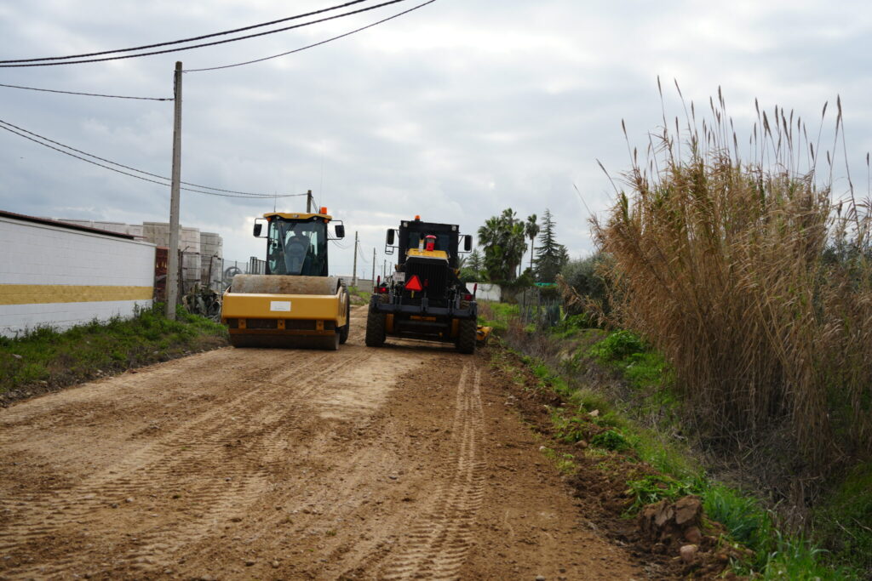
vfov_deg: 29.9
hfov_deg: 43.6
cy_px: 290
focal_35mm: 45
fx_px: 1090
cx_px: 436
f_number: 5
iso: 100
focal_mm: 45
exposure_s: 1/400
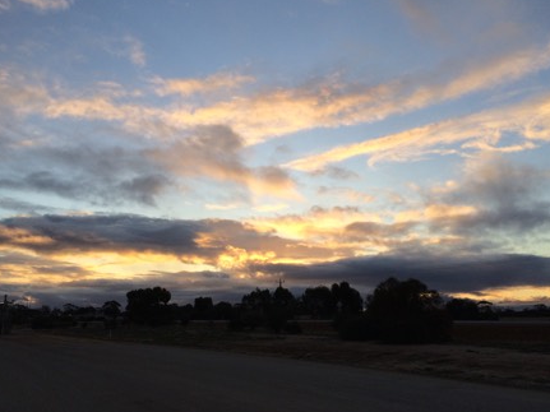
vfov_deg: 40.5
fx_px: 556
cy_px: 170
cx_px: 282
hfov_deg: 52.6
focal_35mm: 35
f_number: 2.2
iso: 32
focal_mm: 4.15
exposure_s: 1/1140
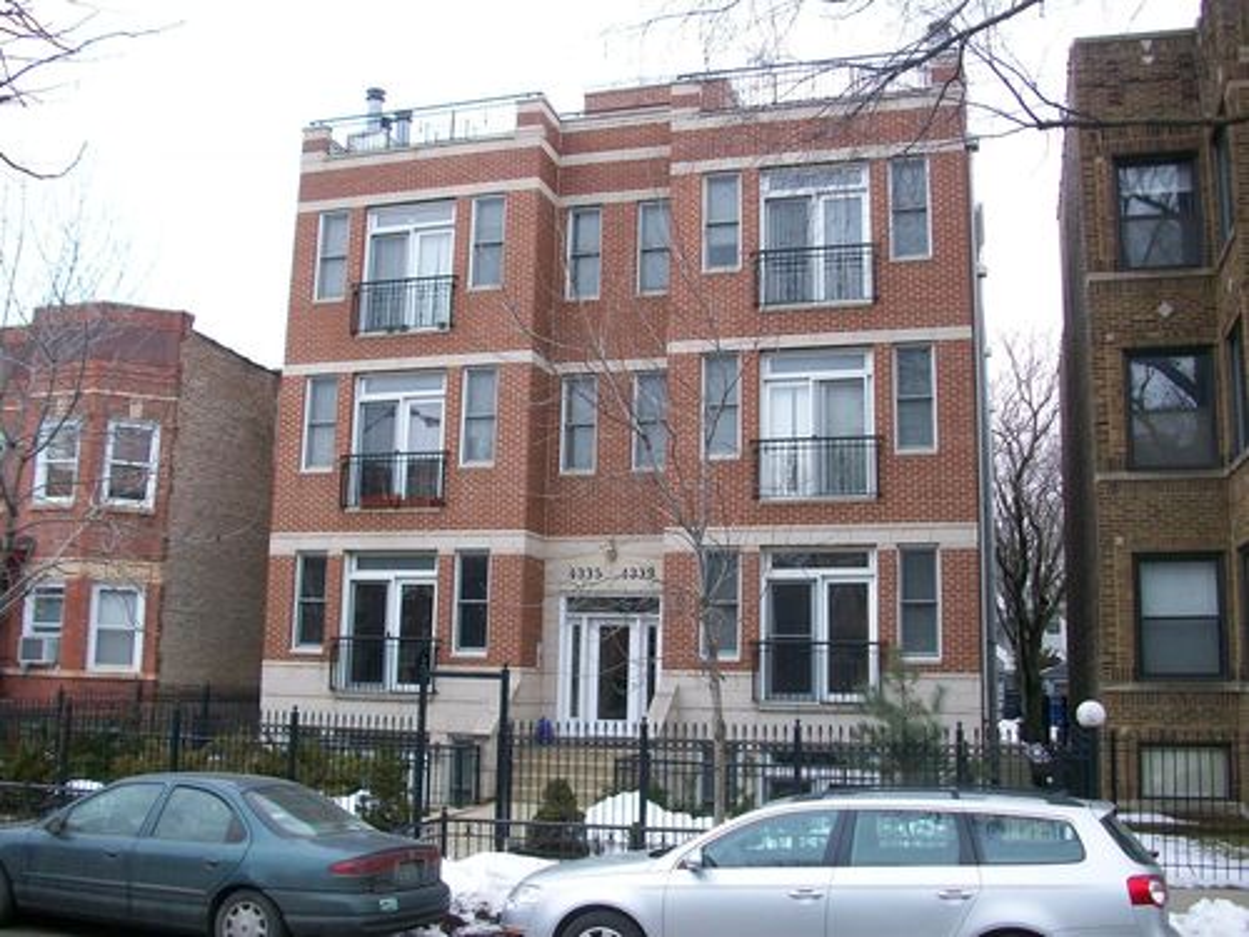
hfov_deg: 54.0
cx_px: 624
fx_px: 1227
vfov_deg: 41.8
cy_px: 468
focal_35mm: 34
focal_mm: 5.7
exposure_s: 1/239
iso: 80
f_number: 2.8
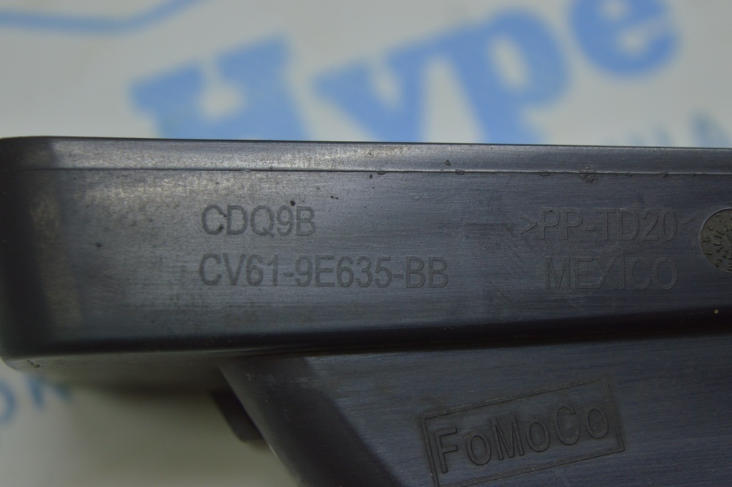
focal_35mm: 82
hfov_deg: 24.6
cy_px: 244
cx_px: 366
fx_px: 1676
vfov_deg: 16.5
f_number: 5.6
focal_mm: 55
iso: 400
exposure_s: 1/60
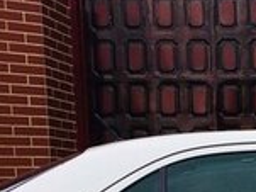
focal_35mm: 127
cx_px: 393
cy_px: 296
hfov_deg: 14.4
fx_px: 938
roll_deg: +1.4
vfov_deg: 11.2
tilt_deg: -5.3
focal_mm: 4.15
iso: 32
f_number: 2.2
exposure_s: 1/954
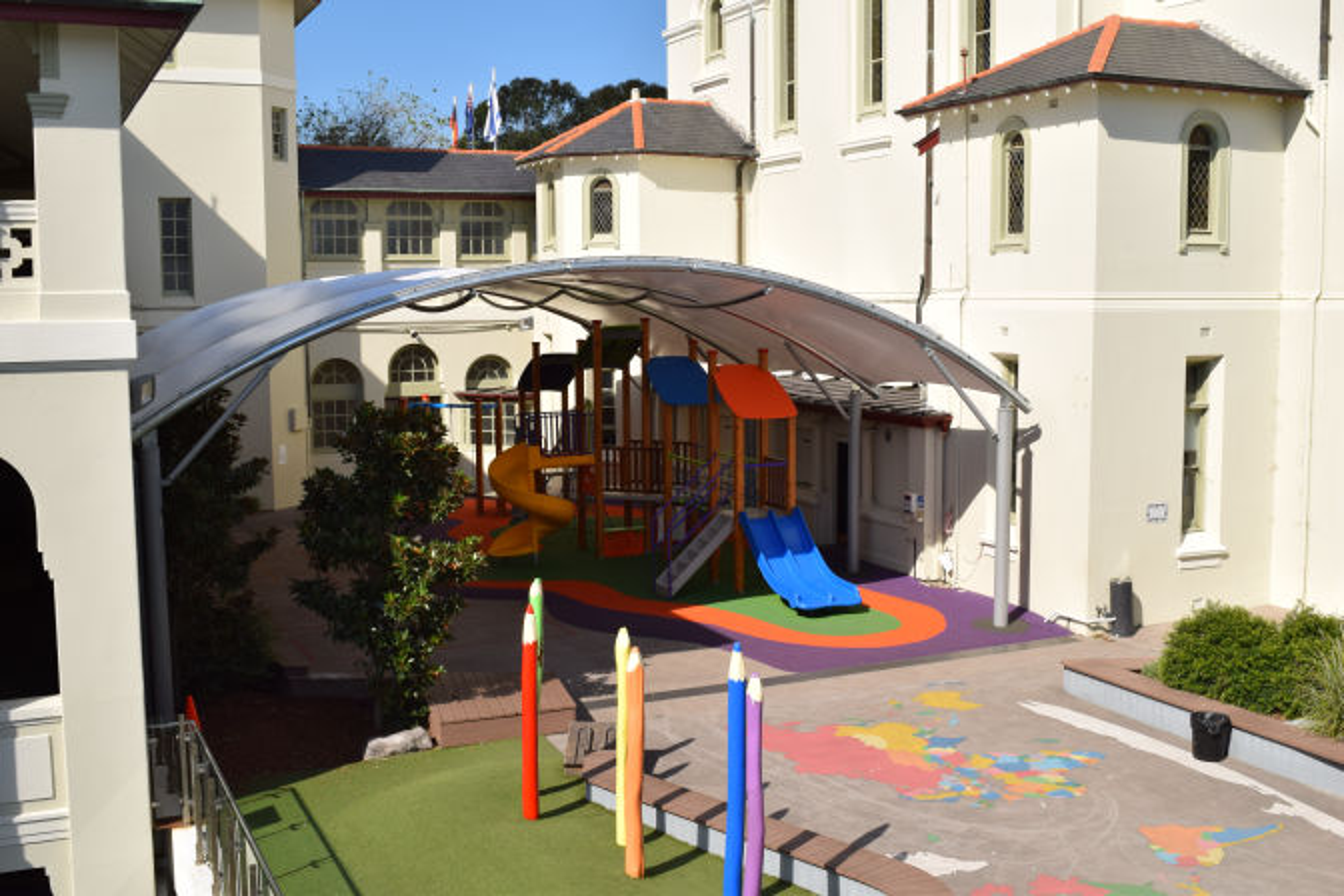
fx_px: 1512
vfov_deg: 33.0
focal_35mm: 40
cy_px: 448
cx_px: 672
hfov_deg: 47.9
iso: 100
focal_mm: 27
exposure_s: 1/200
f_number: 11
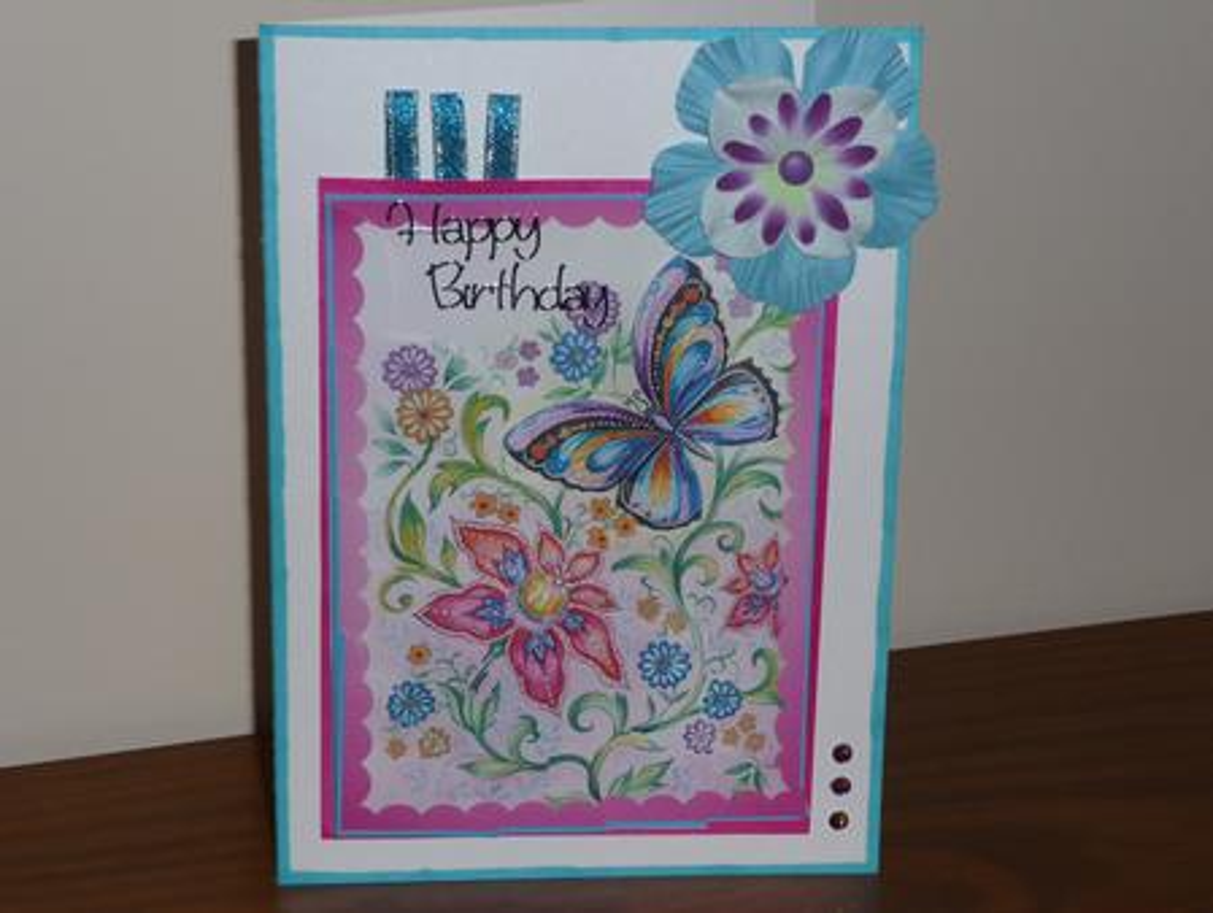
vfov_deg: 19.2
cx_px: 606
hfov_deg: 25.3
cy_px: 456
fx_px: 2702
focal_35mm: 77
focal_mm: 13.1
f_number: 4.6
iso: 100
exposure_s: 1/40
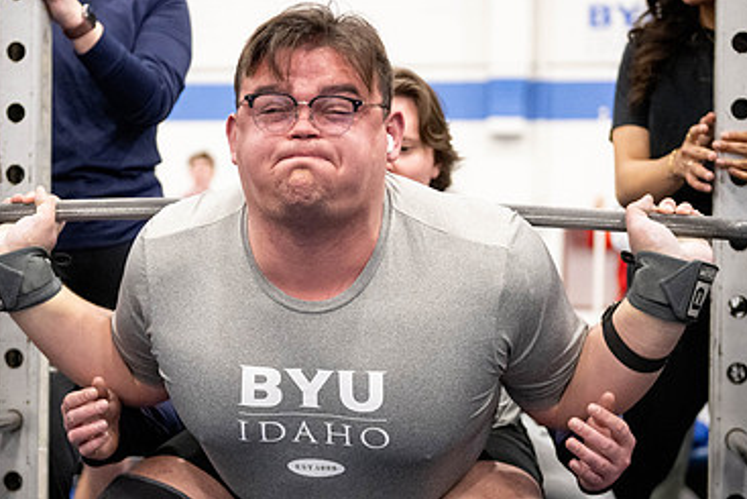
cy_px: 307
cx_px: 324
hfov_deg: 25.6
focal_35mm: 79
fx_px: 1640
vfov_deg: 17.3
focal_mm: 50
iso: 6400
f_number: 2.8
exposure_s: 1/200
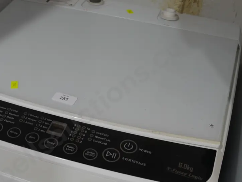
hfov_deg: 33.4
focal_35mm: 57
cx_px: 74
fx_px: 399
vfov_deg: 25.5
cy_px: 125
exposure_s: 1/60
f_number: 4.5
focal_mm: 20
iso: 250
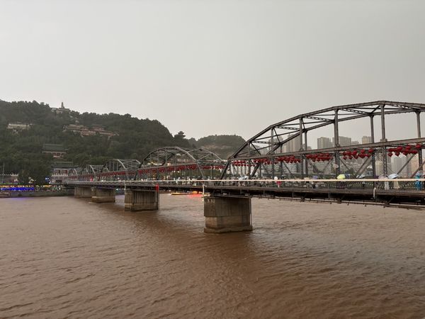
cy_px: 160
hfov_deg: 67.3
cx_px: 212
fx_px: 319
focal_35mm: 26
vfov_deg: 53.1
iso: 160
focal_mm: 5.96
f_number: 1.6
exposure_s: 1/60
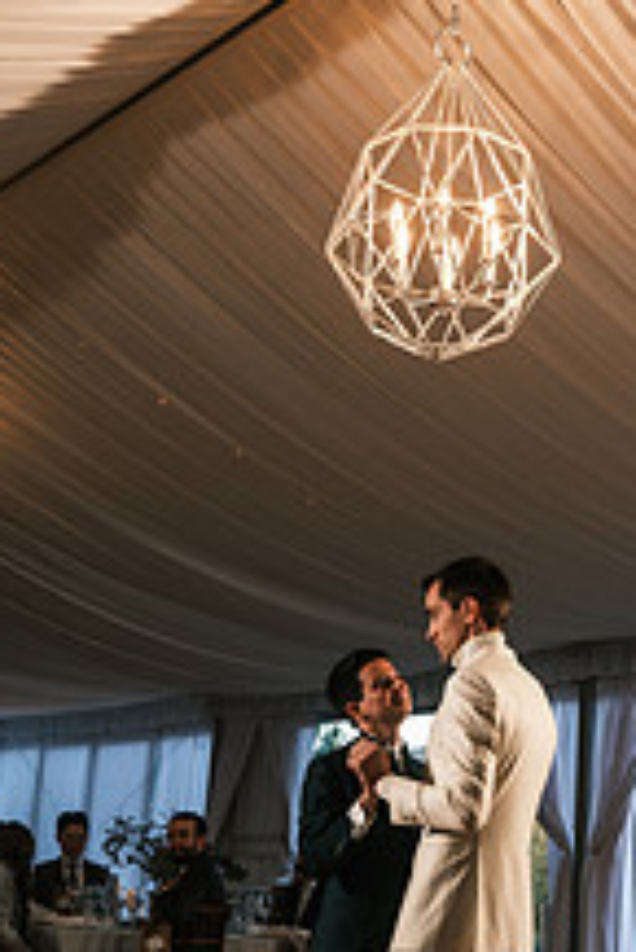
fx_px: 1482
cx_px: 421
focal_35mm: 56
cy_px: 583
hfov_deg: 24.1
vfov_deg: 35.5
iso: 400
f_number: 3.2
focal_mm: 18
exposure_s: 1/250
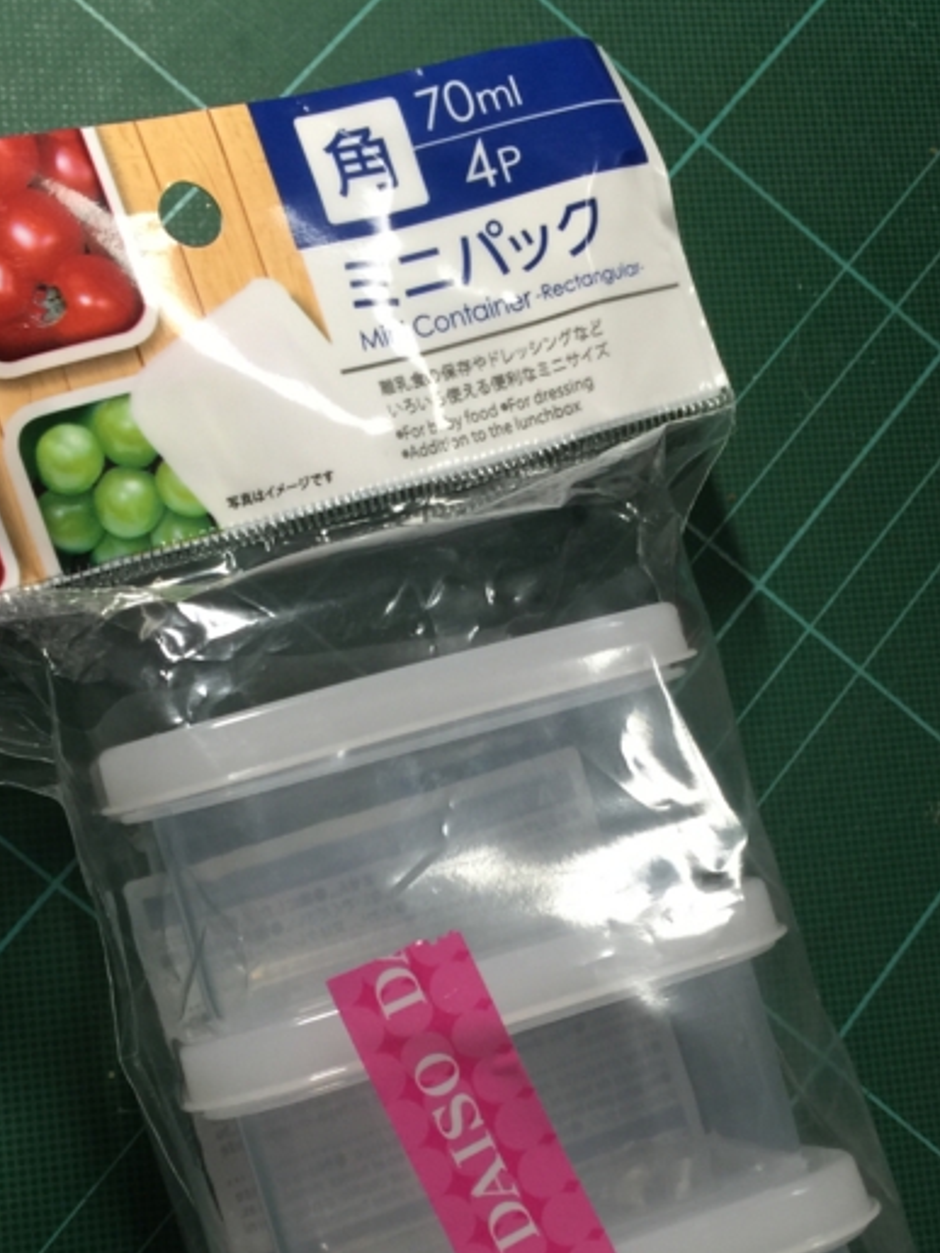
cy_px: 833
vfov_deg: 41.5
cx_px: 464
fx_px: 1629
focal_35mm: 45
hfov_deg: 32.2
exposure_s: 1/30
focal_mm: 4.15
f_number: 2.2
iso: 40
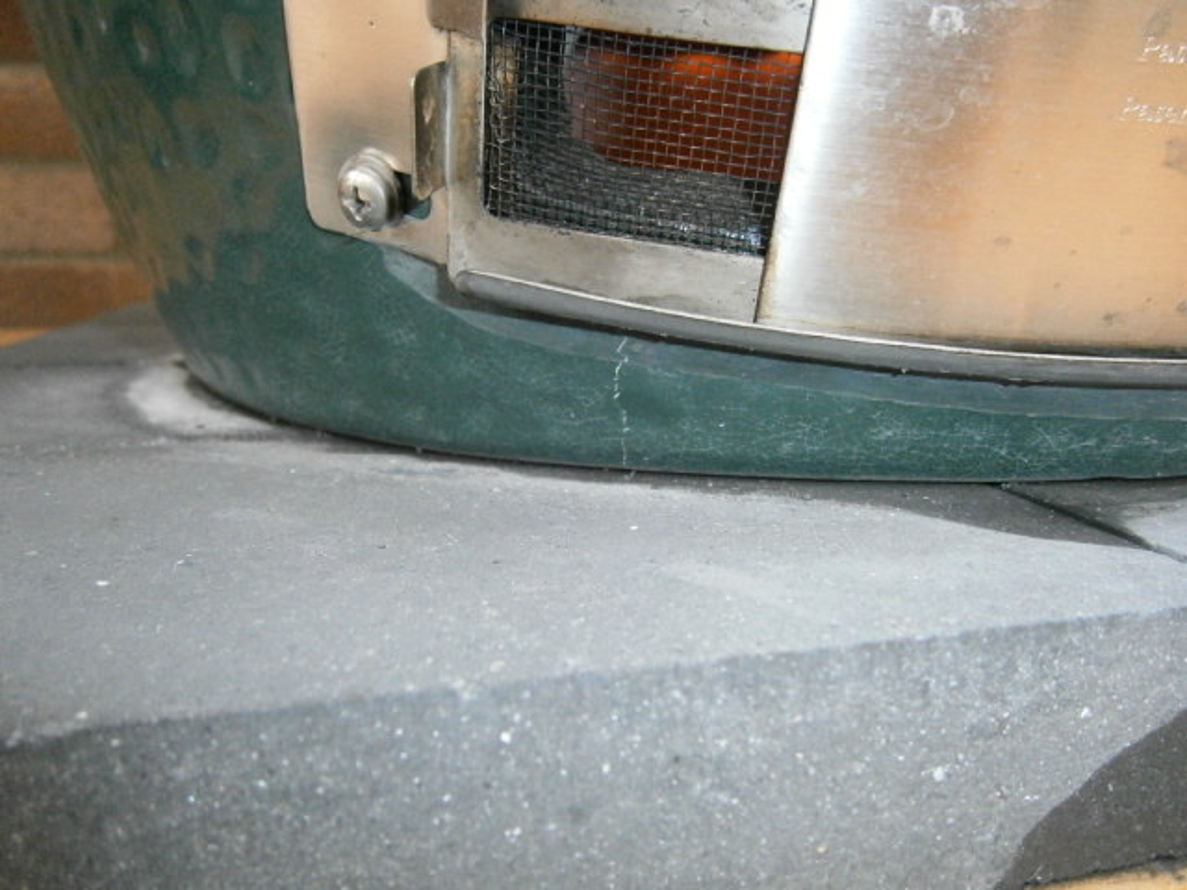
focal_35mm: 26
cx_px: 594
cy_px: 445
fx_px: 892
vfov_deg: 53.1
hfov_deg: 67.3
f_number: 2.8
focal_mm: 4.7
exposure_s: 1/250
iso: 400
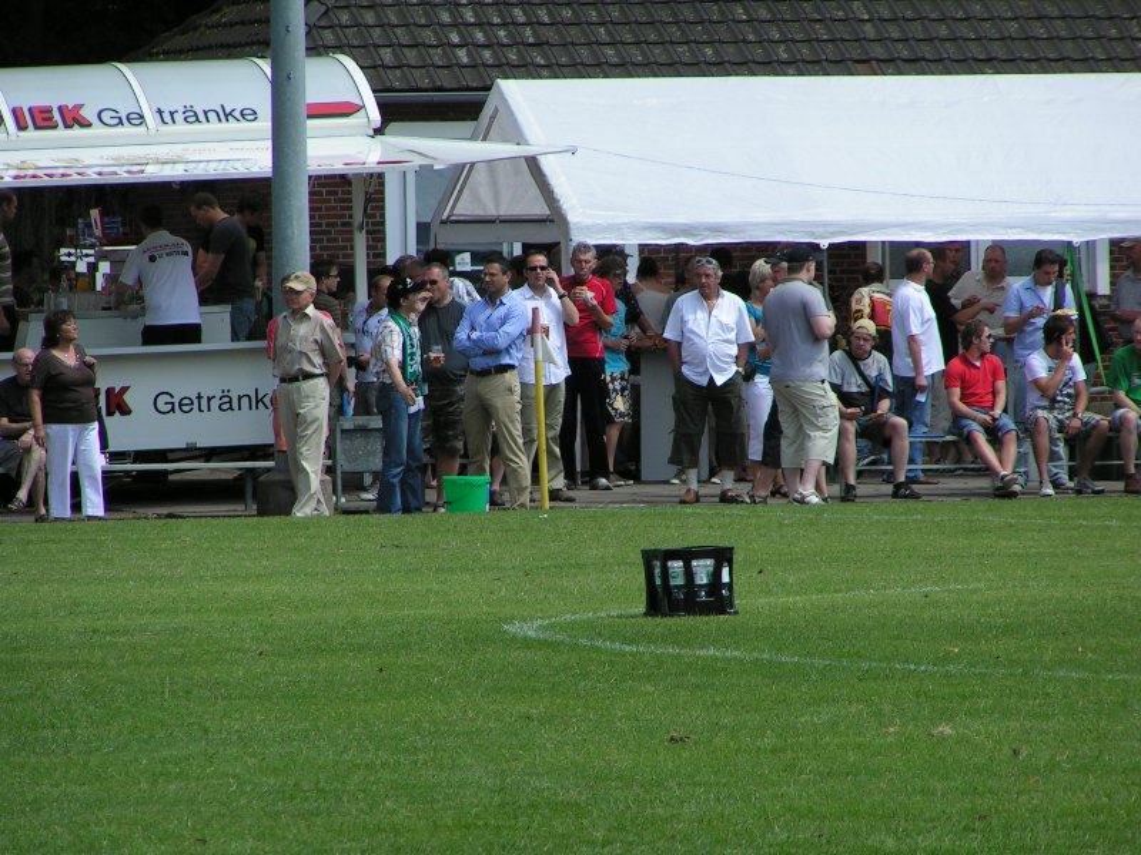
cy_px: 428
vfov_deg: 3.9
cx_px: 570
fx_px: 12525
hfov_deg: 5.2
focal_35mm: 380
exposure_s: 1/500
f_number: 4.5
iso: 50
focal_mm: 58
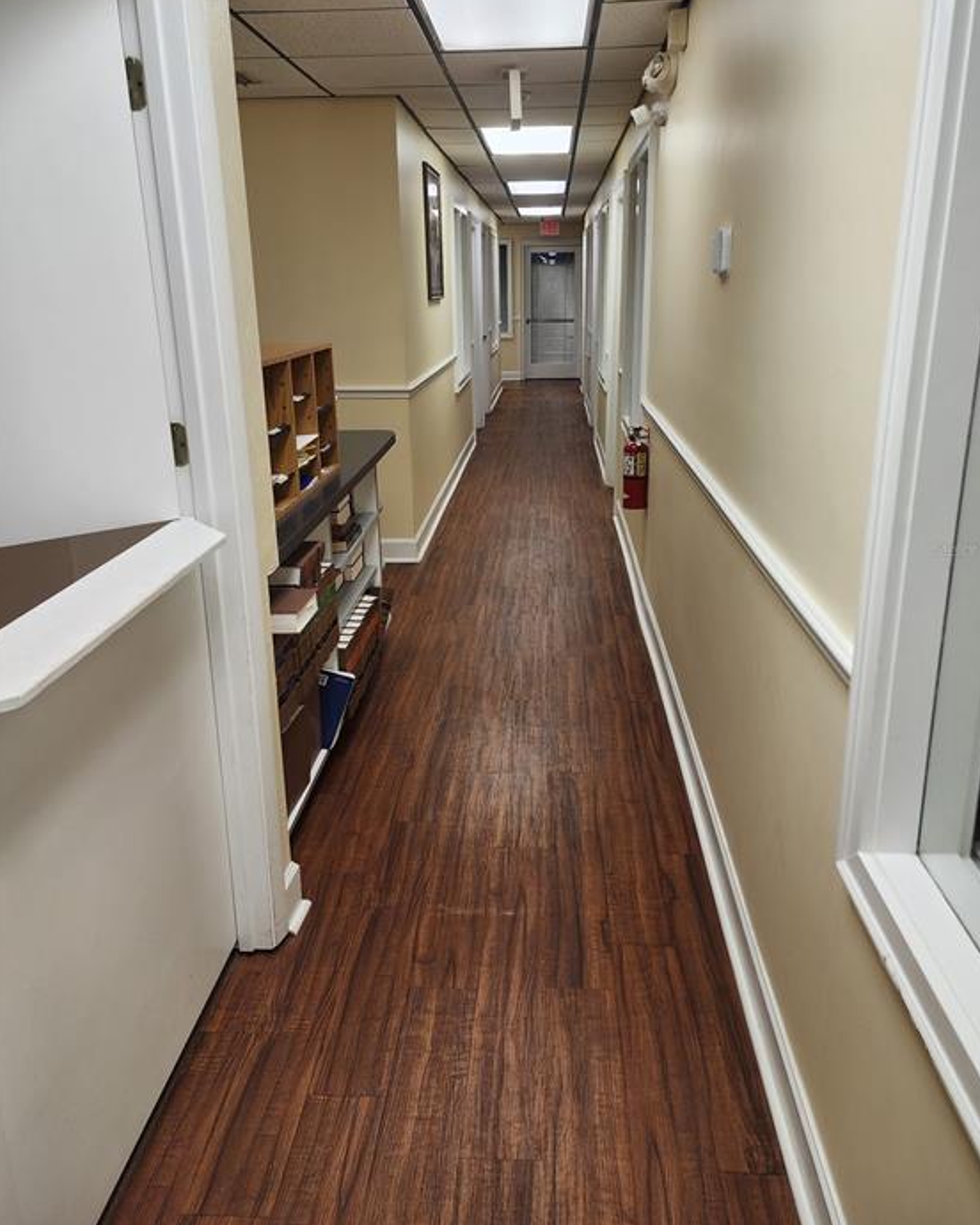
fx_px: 906
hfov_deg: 56.8
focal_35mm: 25
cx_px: 502
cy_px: 549
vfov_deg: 67.9
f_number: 1.8
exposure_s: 1/120
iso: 80
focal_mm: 6.4
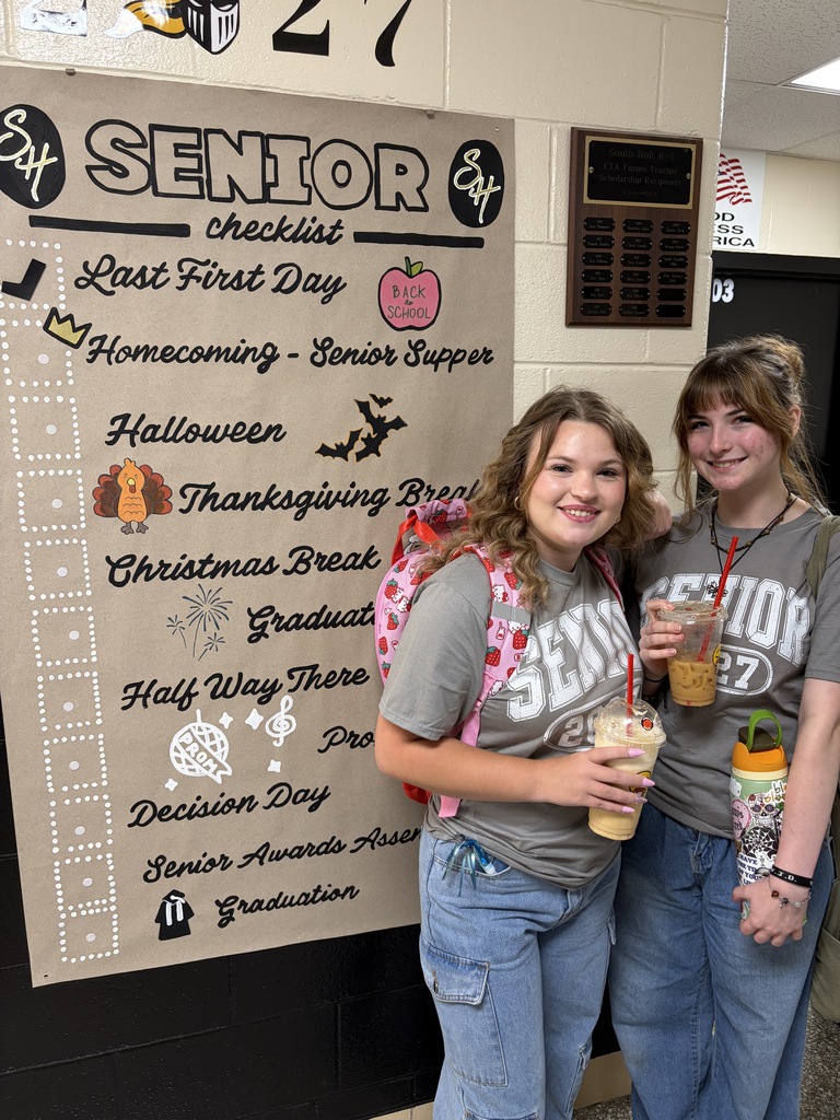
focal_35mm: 26
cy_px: 560
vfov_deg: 67.3
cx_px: 420
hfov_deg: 53.1
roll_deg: -0.2
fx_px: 841
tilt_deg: -9.2
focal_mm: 5.96
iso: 125
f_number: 1.6
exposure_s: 1/60
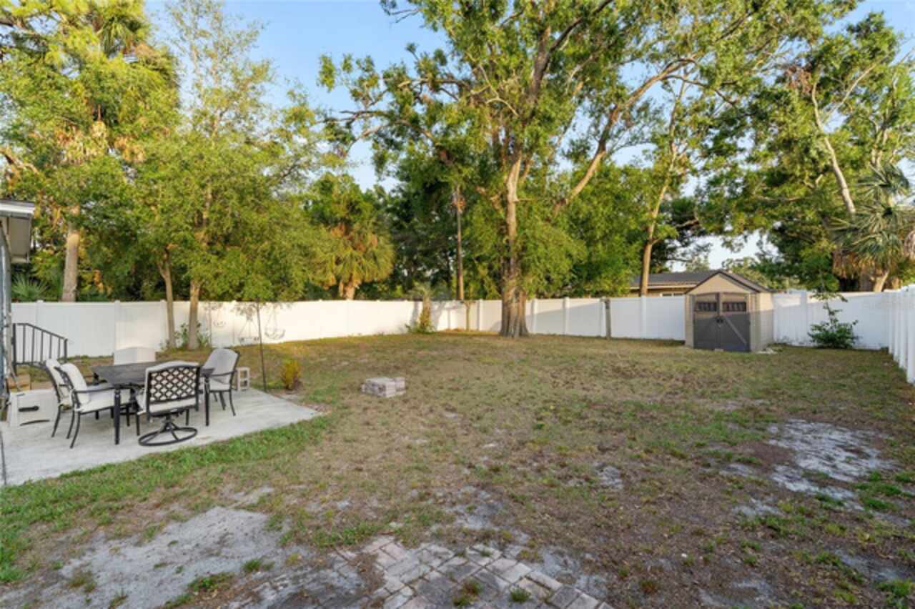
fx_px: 406
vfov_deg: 73.7
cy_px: 304
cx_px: 458
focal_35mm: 16
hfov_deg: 96.8
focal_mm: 16
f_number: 9
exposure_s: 1/40
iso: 250
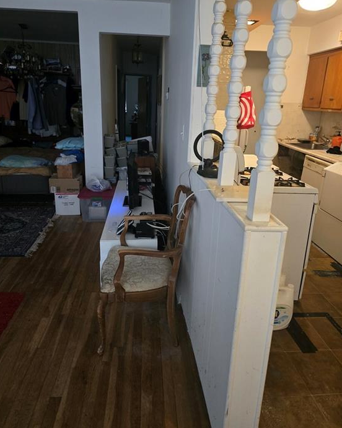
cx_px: 172
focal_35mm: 25
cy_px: 193
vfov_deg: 67.9
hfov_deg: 56.8
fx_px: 316
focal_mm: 6.3
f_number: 1.7
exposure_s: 1/60
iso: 1000
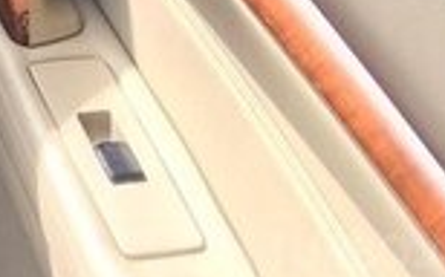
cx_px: -457
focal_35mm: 132
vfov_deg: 8.9
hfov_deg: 13.5
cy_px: -411
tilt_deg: -32.7
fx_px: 1600
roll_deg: -5.7
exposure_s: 1/351
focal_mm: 4.15
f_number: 2.2
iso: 32
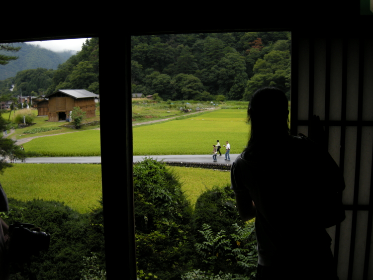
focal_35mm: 35
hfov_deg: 52.6
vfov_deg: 40.7
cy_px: 140
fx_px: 377
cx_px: 186
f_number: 2.7
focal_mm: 7.5
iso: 64
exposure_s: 1/280
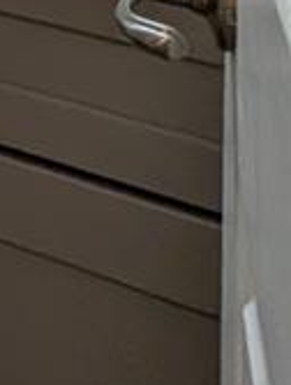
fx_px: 960
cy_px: -452
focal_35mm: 86
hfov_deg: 9.5
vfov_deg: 15.9
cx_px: -733
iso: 52
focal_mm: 2.02
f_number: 1.7
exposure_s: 1/185
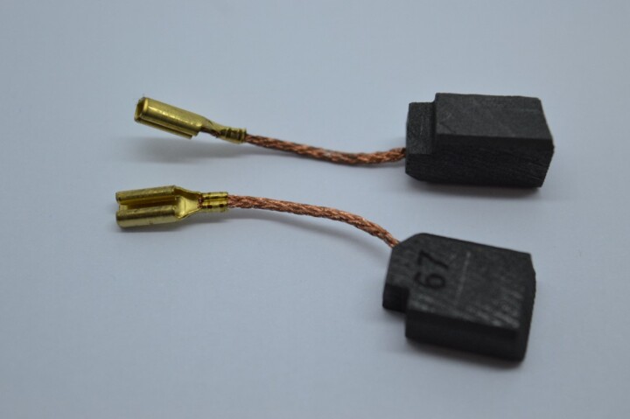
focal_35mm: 82
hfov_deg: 24.6
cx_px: 315
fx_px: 1443
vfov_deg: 16.5
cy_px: 210
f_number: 5.6
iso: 400
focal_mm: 55
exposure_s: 1/125
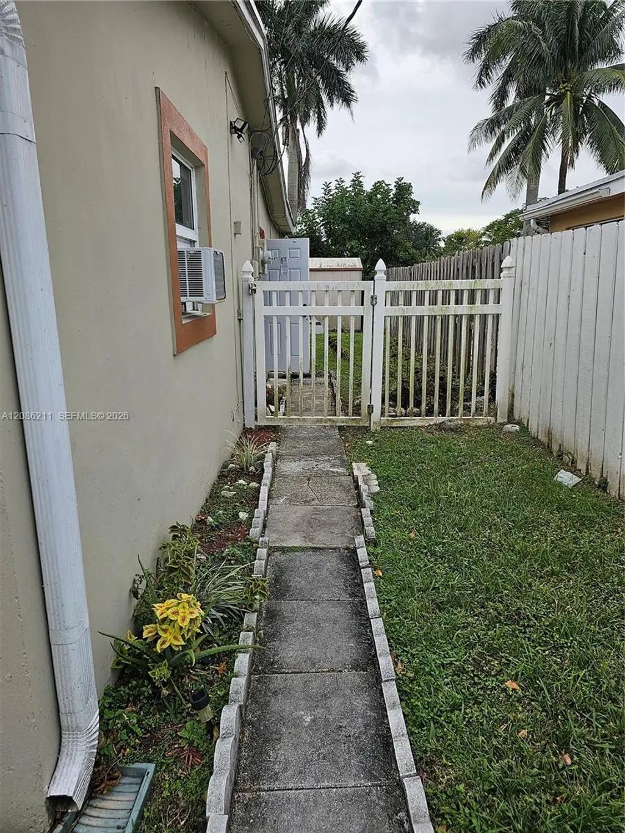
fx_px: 554
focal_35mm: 23
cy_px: 416
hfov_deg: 58.9
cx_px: 312
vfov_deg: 73.9
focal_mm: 6.3
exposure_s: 1/458
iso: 20
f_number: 1.7
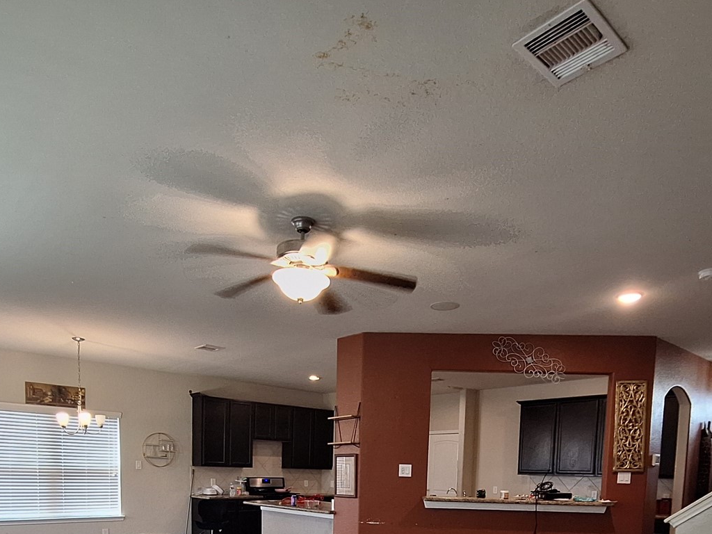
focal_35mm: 26
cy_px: 508
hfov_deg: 67.2
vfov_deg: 46.3
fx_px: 535
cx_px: 335
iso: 100
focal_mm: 1.74
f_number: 2.2
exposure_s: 1/40
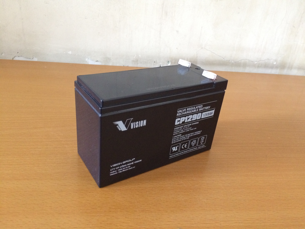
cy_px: 114
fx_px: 256
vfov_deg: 48.2
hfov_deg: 61.7
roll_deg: -4.5
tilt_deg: -25.4
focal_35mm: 29
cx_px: 152
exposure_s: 1/17
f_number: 2.2
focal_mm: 4.15
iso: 500
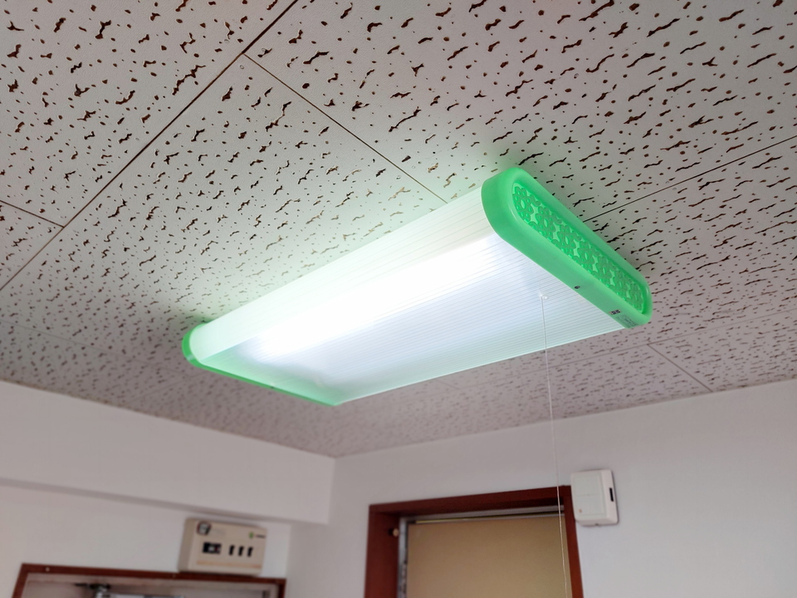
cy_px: 299
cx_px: 398
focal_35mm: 24
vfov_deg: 56.8
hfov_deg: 71.6
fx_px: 553
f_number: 1.8
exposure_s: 1/24
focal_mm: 5.23
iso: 50
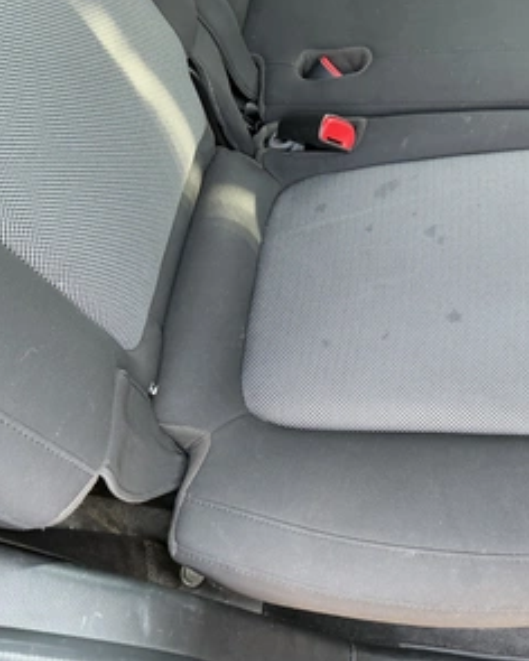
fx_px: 724
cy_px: 327
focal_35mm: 37
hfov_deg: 39.6
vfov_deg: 49.1
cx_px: 354
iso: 100
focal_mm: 3
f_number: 1.8
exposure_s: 1/60
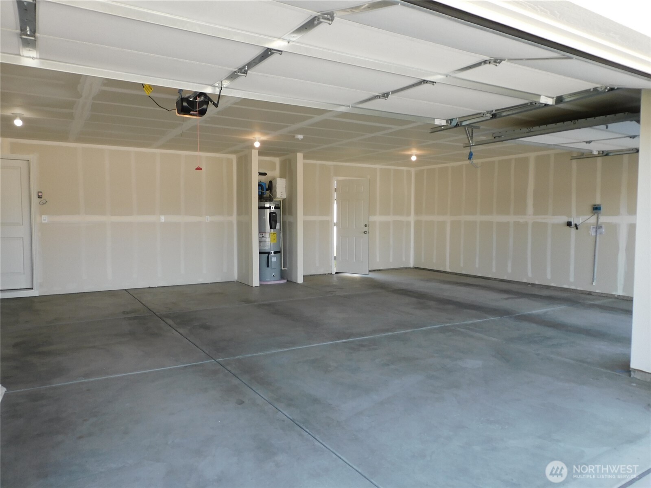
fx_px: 451
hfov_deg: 71.6
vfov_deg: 56.8
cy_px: 244
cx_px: 326
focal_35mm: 24
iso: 125
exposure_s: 1/100
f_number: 3.3
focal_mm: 4.3
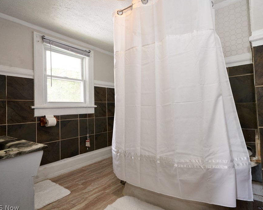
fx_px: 148
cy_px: 102
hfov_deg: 82.5
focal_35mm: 19
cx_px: 154
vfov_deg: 70.9
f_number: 7.1
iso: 3200
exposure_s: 1/60
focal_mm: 16
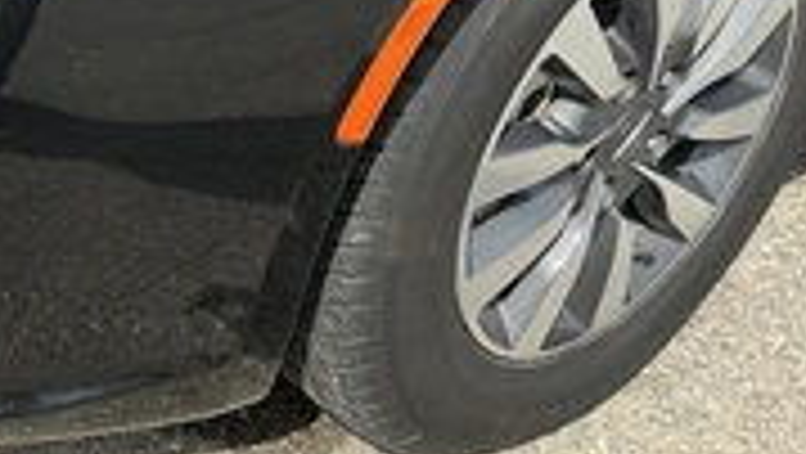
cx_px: -5
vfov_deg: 17.1
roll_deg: -3.3
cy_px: -76
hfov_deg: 29.0
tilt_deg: -27.7
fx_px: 1454
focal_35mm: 68
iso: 25
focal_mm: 3
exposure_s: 1/978
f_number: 1.8
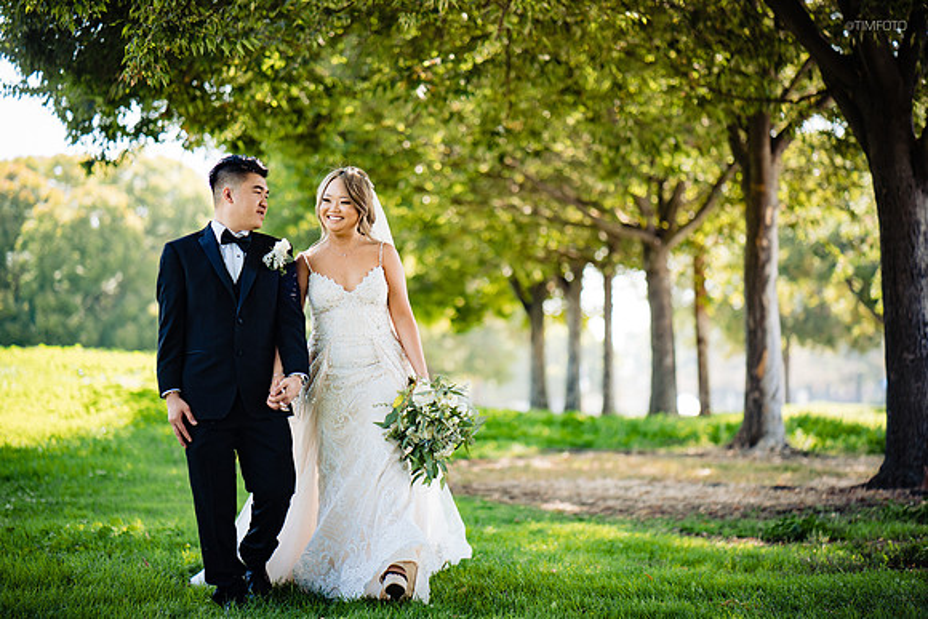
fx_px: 2192
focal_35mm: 85
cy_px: 310
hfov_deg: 23.9
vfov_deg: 16.1
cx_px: 464
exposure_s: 1/400
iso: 160
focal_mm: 85
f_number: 1.8
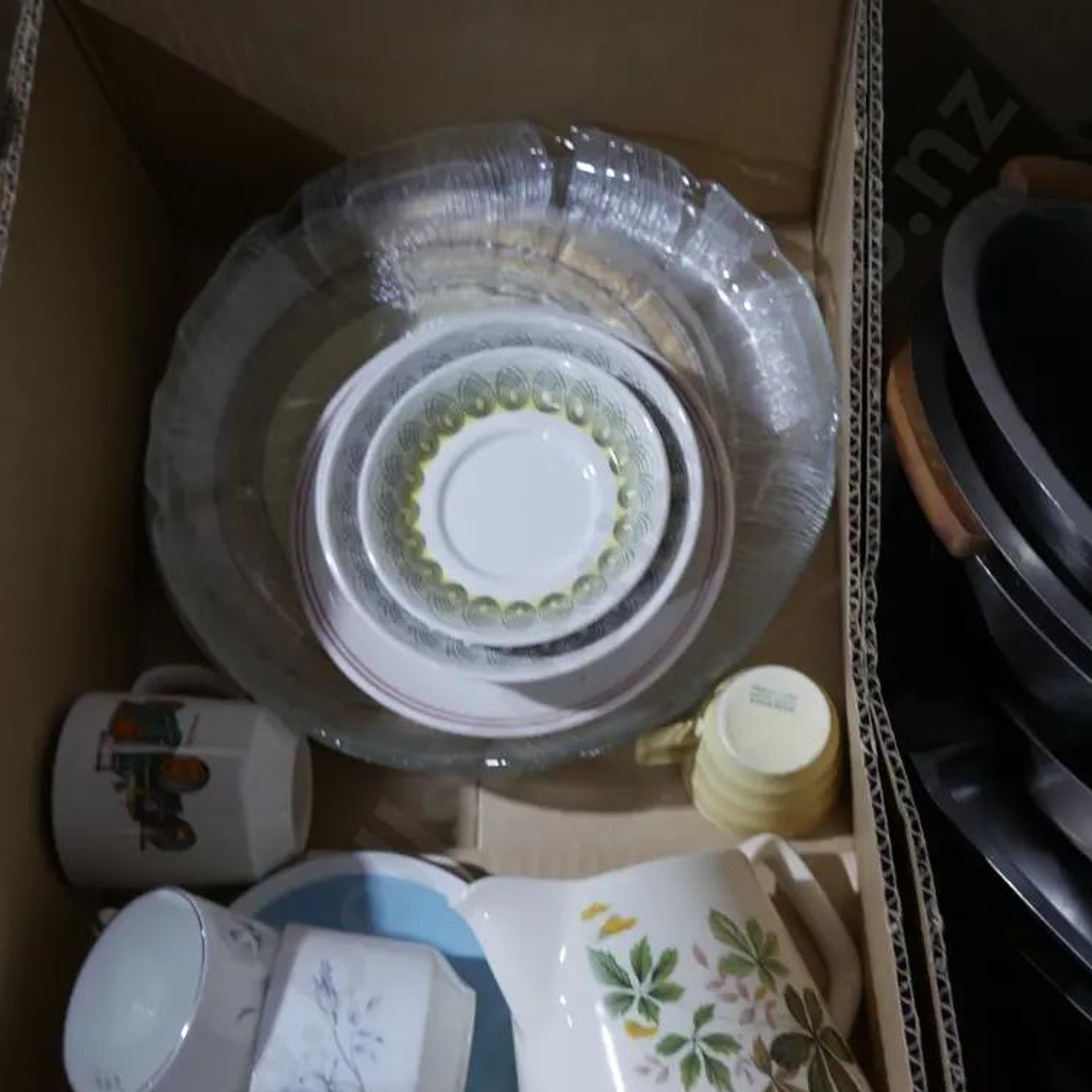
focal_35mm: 36
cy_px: 681
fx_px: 1285
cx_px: 547
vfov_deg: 45.7
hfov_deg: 46.0
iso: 400
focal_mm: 15
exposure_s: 1/60
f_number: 3.6
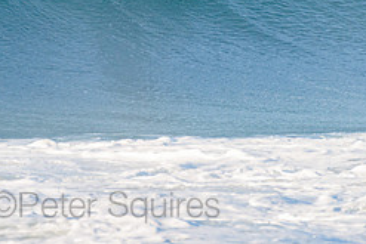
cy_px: -41
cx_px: 105
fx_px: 11963
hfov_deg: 1.8
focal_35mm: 1176
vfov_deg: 1.2
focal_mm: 500
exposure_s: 1/1600
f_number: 5.6
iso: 360
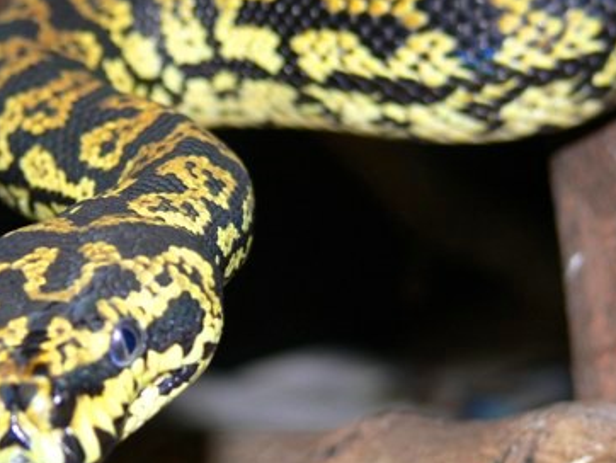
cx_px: 245
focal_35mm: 189
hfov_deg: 10.5
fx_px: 3366
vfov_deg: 7.9
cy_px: 285
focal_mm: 29
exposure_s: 1/30
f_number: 3.6
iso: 100
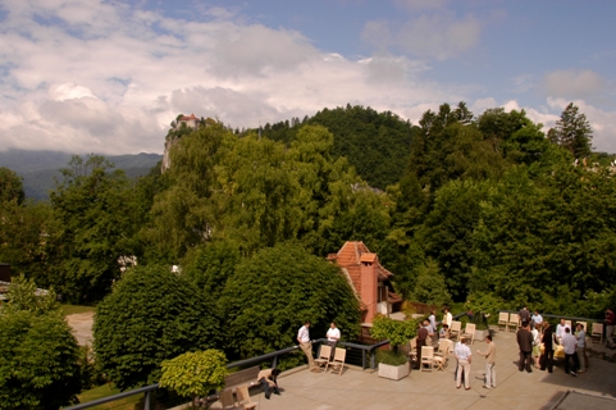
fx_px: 513
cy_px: 205
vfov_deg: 43.5
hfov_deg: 62.0
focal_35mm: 30
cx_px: 308
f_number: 11
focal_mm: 20
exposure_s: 1/160
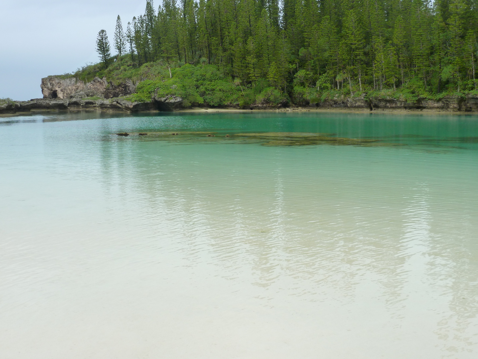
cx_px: 239
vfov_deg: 30.3
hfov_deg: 39.7
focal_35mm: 48
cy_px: 180
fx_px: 663
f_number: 3.8
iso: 125
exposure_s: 1/100
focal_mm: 7.9
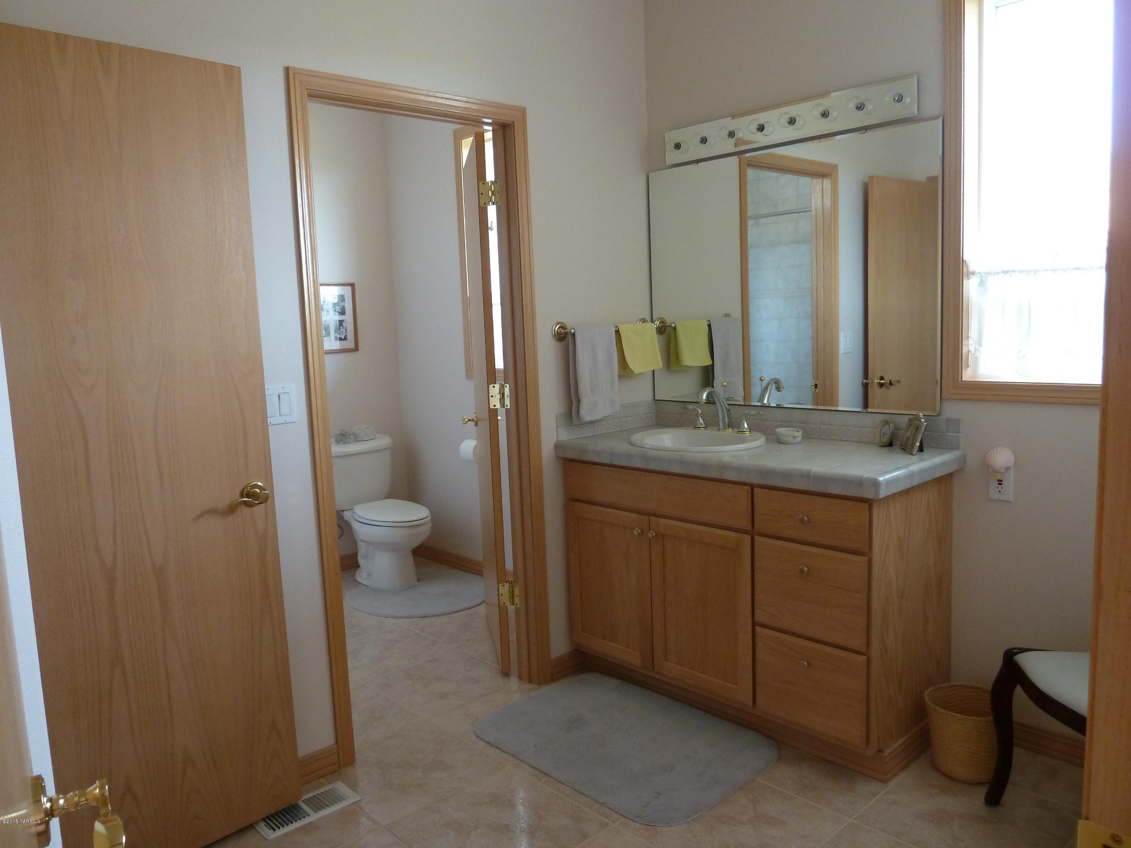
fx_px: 817
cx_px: 566
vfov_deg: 54.9
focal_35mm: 25
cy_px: 424
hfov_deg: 69.4
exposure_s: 1/30
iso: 200
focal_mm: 4.1
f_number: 3.3
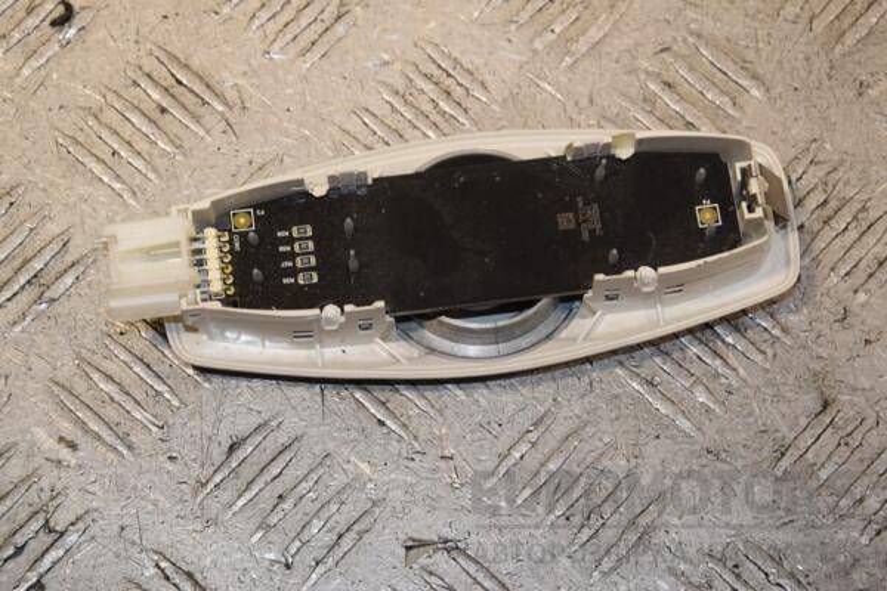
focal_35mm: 105
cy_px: 296
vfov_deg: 13.0
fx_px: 2587
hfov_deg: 19.5
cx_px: 444
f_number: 8
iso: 800
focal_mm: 70
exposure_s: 1/200
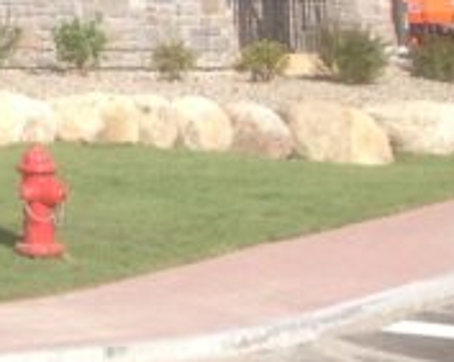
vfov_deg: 7.4
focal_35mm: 198
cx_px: -726
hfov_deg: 8.7
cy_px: -413
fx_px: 2656
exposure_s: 1/1062
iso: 50
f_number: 2.4
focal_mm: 4.28
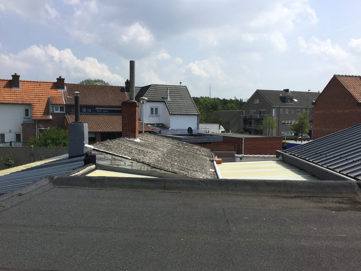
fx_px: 334
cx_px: 177
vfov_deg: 44.2
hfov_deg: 56.8
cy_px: 140
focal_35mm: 32
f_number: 2.4
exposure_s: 1/1942
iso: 25
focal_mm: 3.3
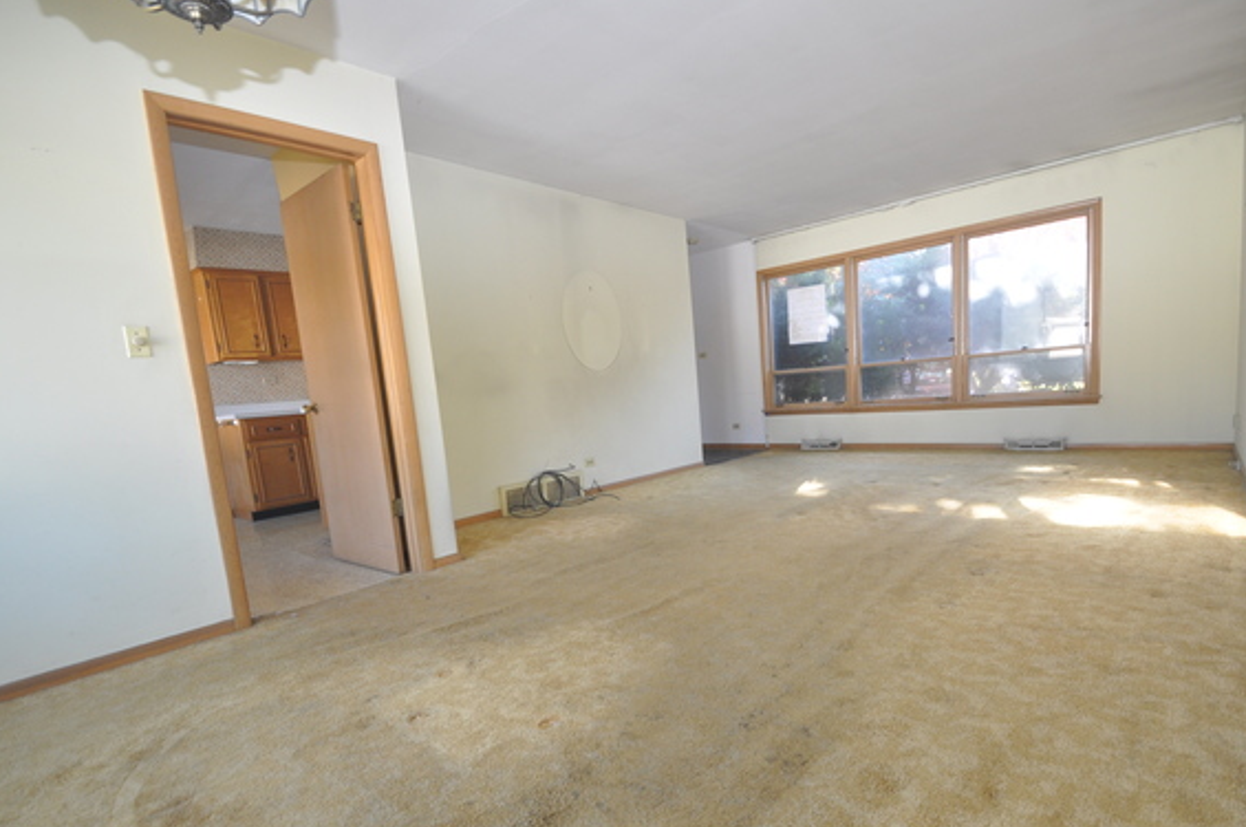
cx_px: 668
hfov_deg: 93.2
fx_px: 588
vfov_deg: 70.1
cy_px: 458
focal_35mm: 17
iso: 640
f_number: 5.6
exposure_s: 1/60
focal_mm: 10
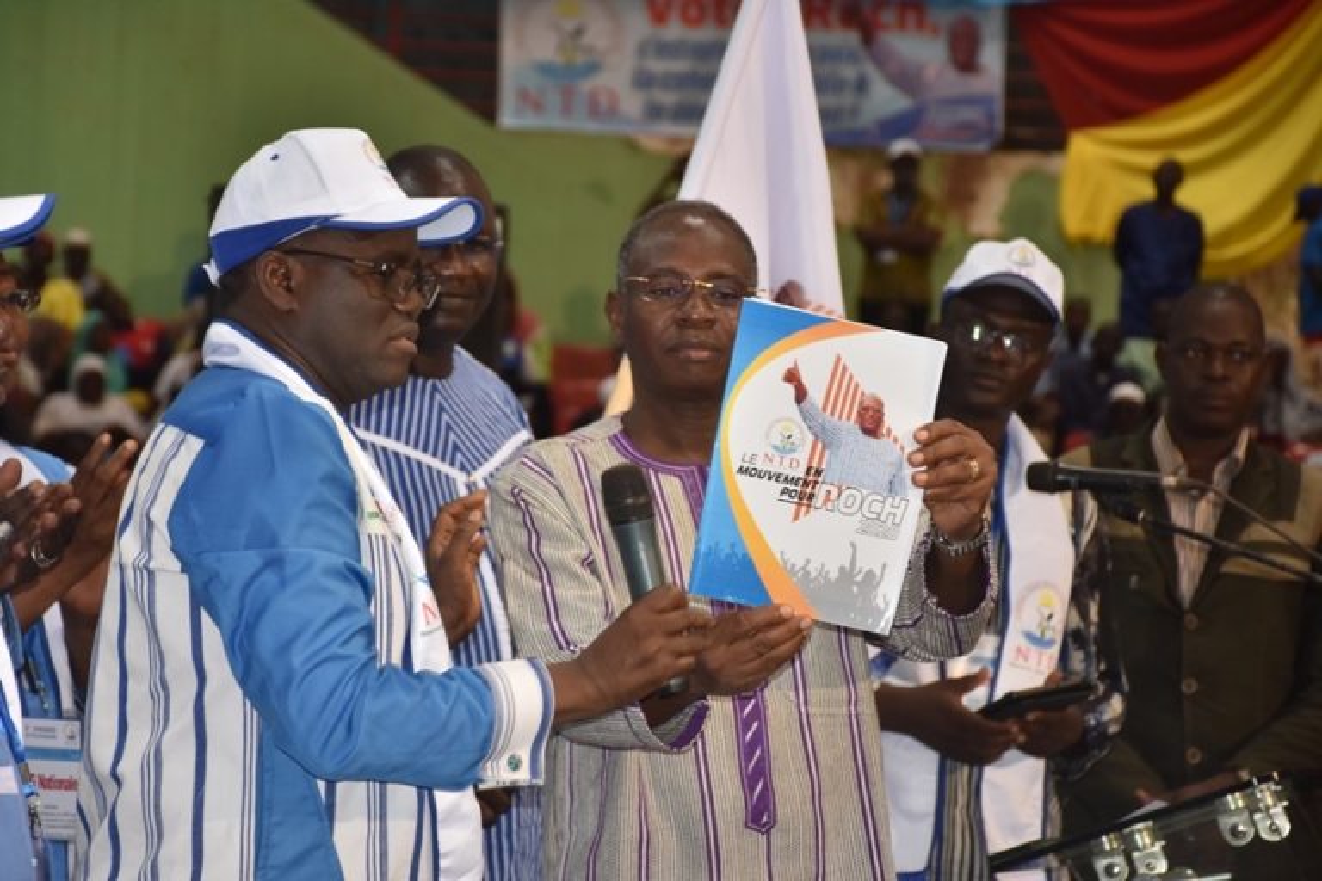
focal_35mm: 135
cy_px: 440
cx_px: 661
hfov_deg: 15.2
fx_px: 4957
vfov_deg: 10.2
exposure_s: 1/60
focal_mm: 90
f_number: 5.6
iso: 500
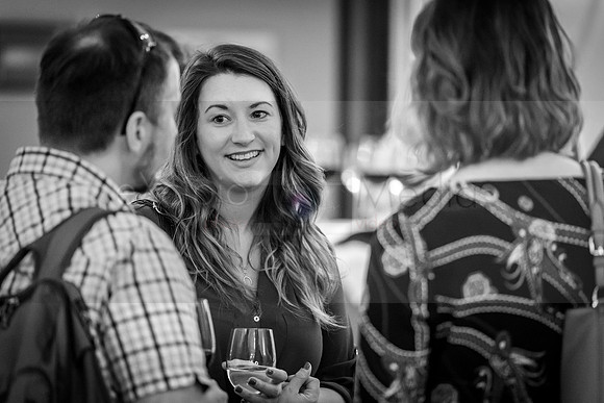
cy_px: 202
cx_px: 302
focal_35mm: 197
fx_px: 3306
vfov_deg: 7.0
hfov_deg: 10.4
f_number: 2.8
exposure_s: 1/160
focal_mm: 197
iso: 6400
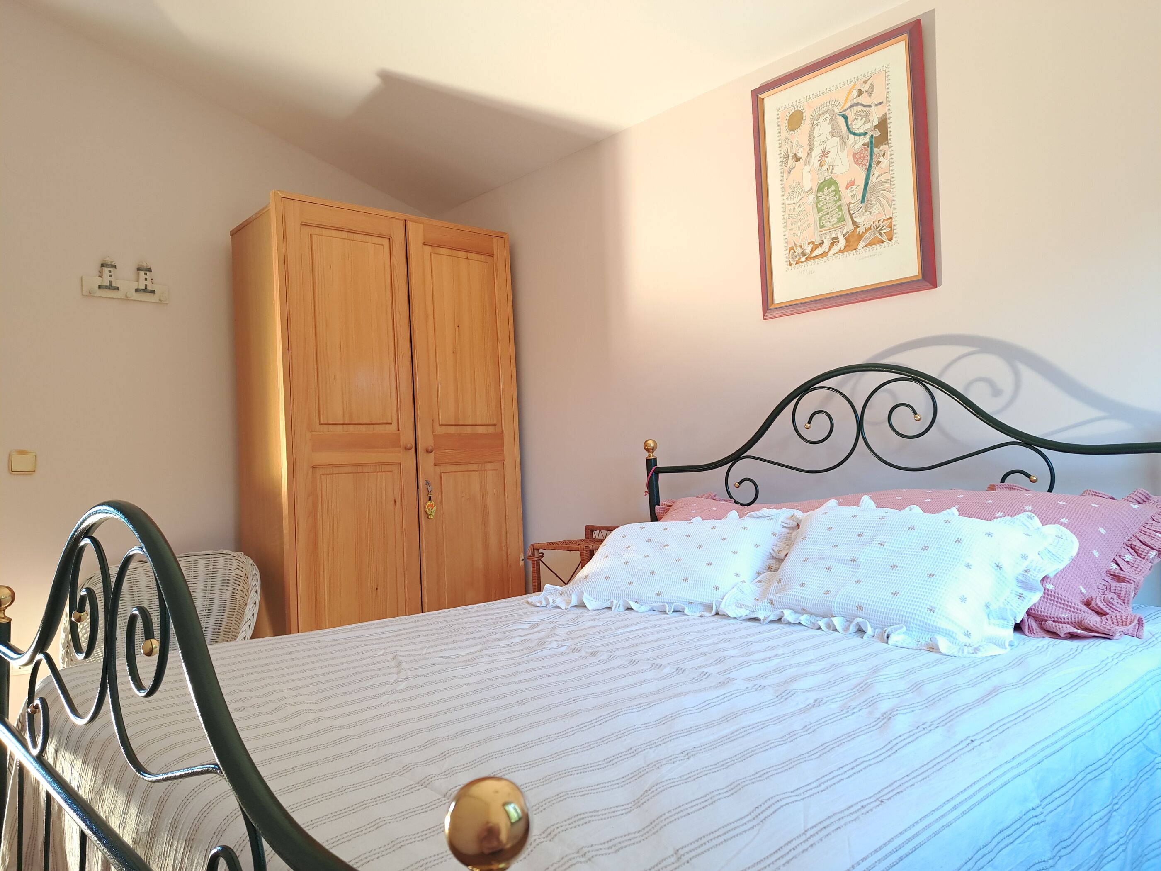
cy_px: 436
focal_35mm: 24
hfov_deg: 71.6
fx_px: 805
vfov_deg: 56.8
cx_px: 580
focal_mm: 5.23
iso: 125
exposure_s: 1/50
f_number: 1.8
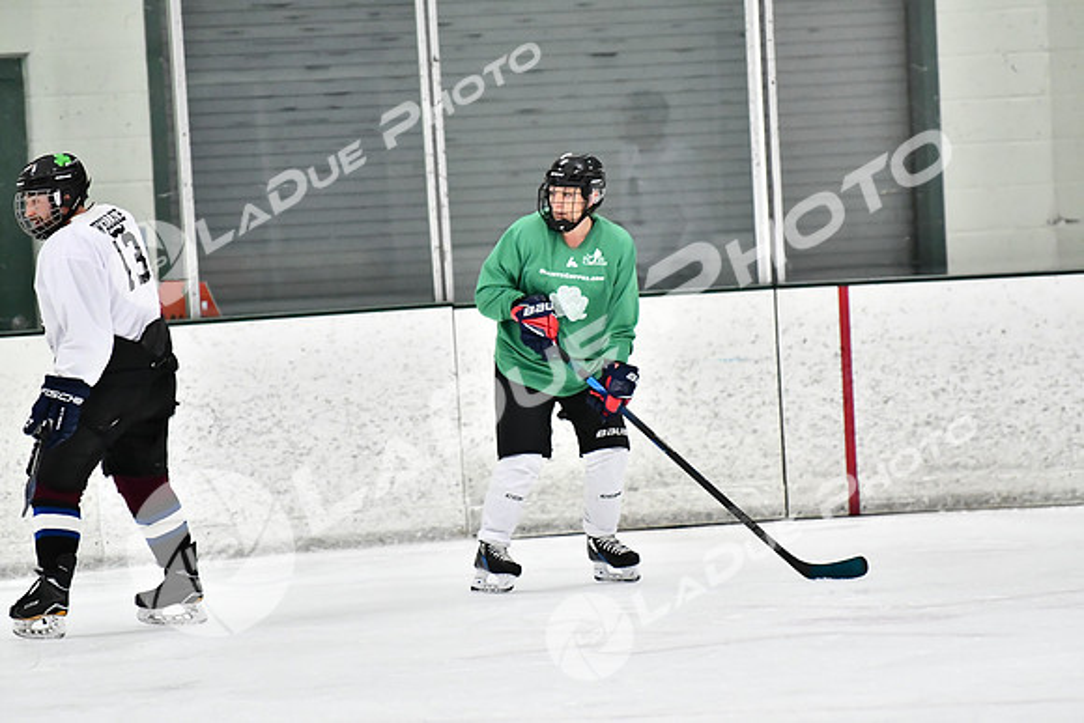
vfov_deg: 4.6
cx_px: 542
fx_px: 9035
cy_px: 362
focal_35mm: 300
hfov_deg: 6.9
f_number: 2.8
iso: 5000
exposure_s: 1/1250
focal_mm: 200
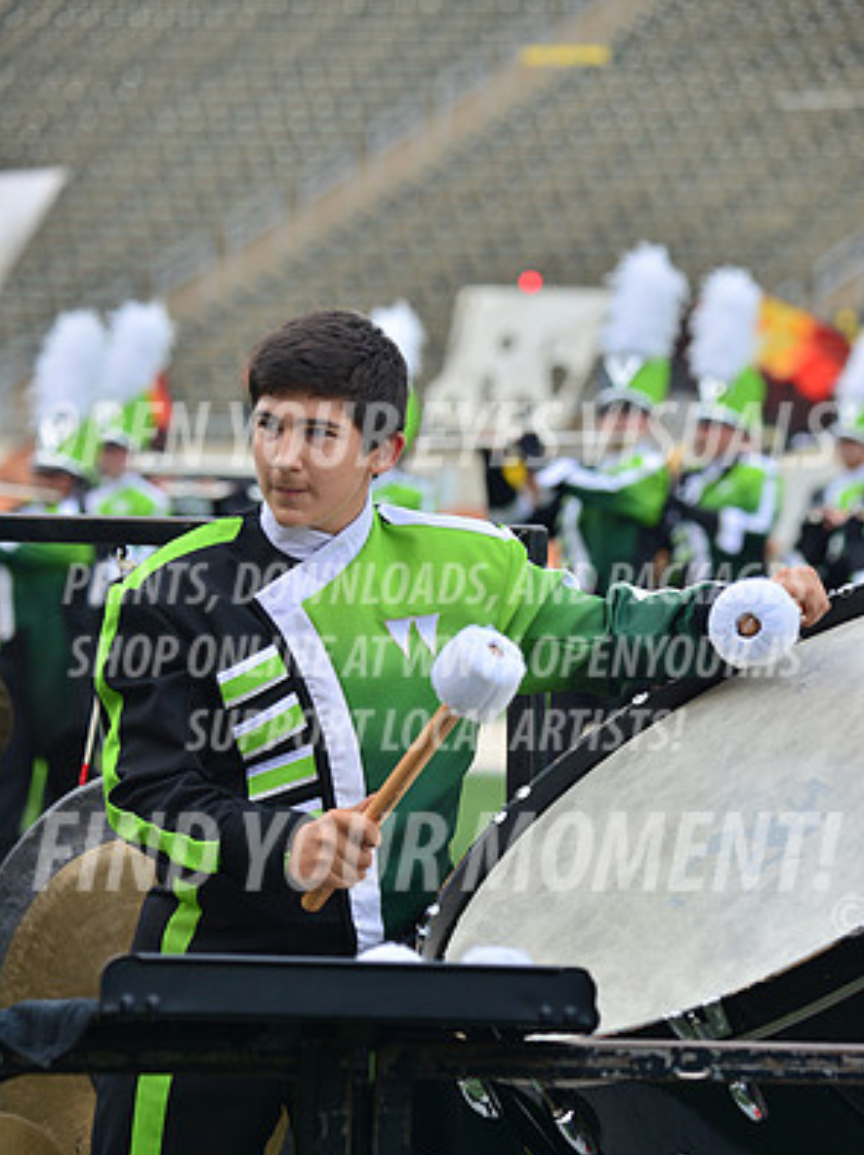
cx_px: 435
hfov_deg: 7.7
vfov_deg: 10.3
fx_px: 6397
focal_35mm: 192
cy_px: 651
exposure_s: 1/500
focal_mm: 175
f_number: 5.6
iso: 200
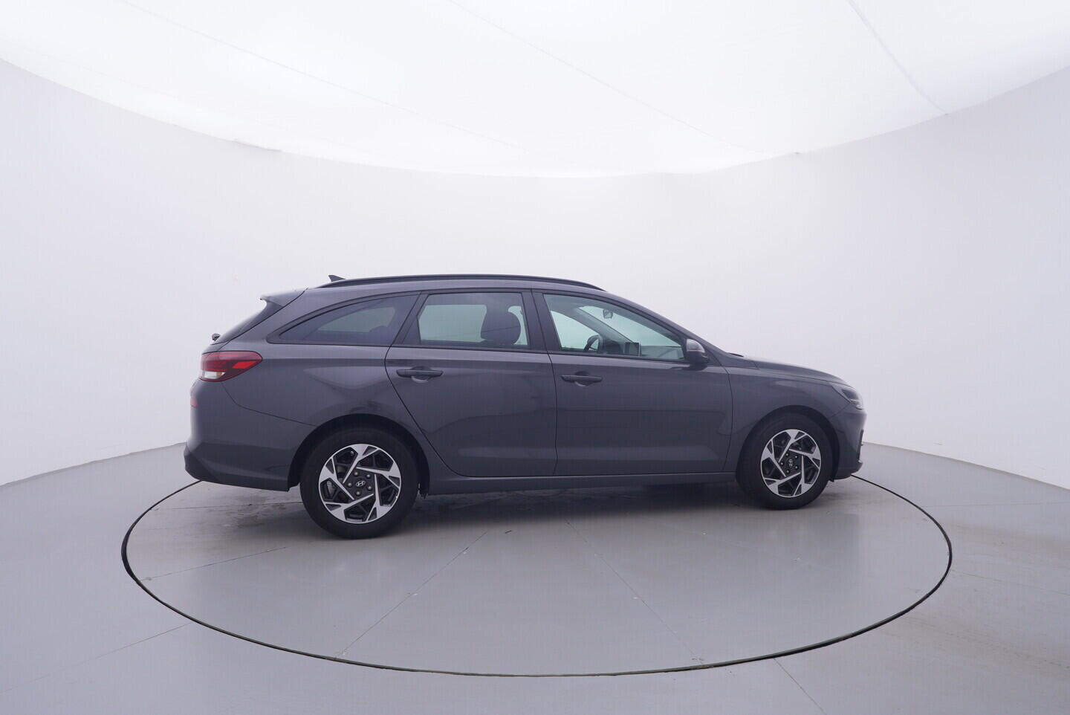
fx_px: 669
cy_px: 358
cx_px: 535
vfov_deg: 56.2
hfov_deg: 77.3
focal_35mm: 22
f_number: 5
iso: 200
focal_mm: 15
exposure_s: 1/80
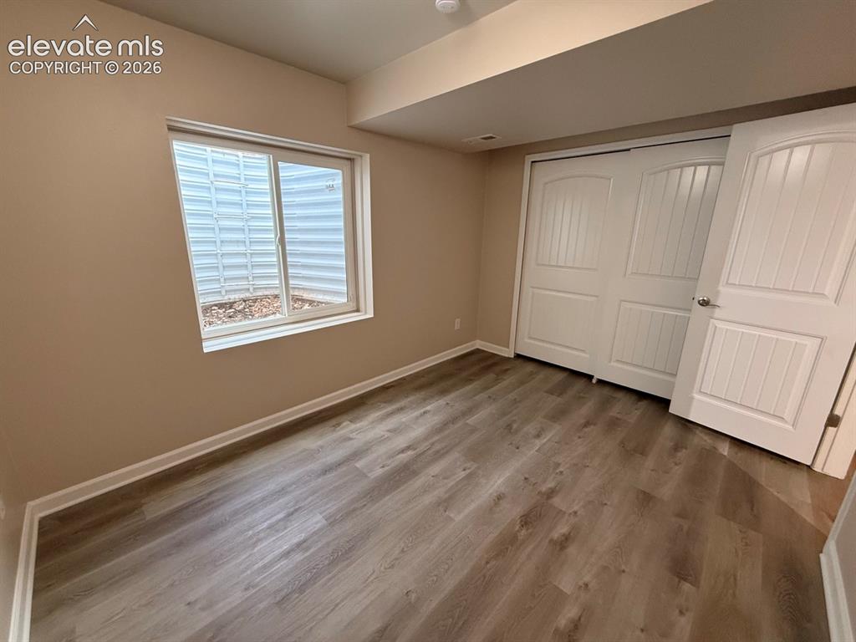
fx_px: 346
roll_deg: -0.6
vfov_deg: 85.7
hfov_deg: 102.1
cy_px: 321
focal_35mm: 14
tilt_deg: -14.4
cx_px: 428
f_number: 2.2
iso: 400
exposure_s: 1/120
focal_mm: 2.22
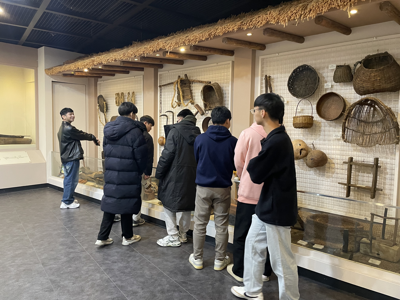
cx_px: 200
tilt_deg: -3.5
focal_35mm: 26
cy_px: 150
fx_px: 300
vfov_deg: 53.1
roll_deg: -0.5
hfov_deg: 67.3
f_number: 1.6
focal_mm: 4.2
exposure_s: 1/40
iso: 400
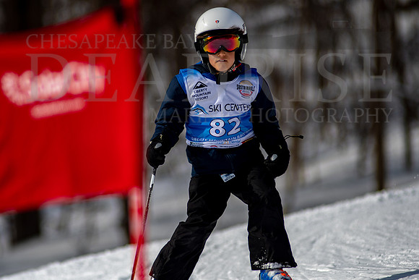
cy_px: 140
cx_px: 210
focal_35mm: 450
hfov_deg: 4.6
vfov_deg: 3.1
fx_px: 5238
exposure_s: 1/8000
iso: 100
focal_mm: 300
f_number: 2.8
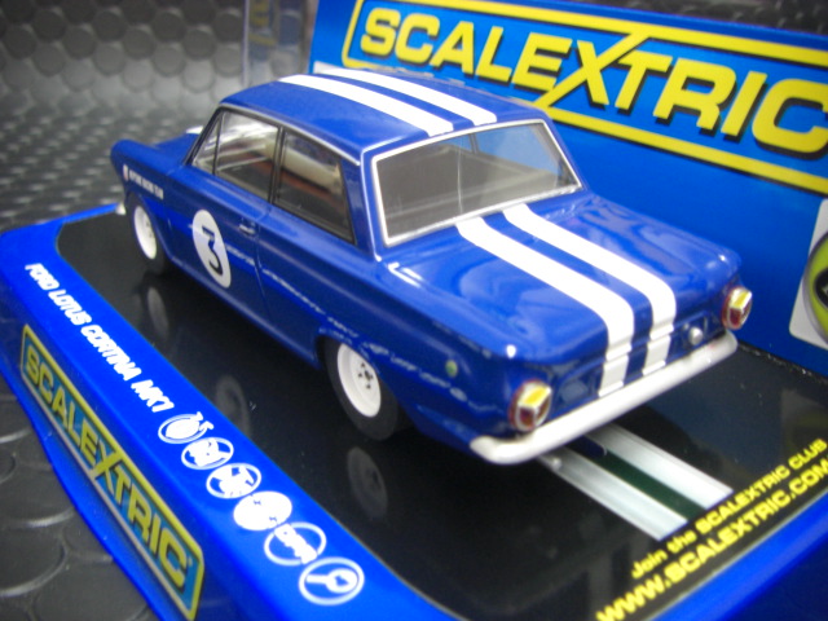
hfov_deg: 49.0
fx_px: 909
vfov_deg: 37.7
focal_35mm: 38
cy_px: 310
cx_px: 414
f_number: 3.4
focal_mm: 6.3
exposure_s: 1/8
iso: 200
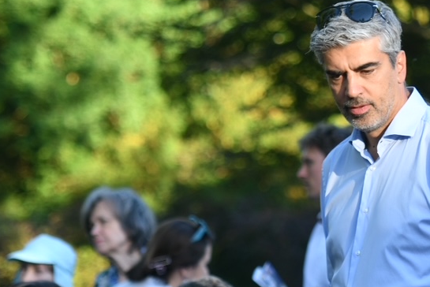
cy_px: 173
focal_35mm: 352
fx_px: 4206
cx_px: 439
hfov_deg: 5.8
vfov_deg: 3.9
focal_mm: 100
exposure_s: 1/200
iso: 100
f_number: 3.2
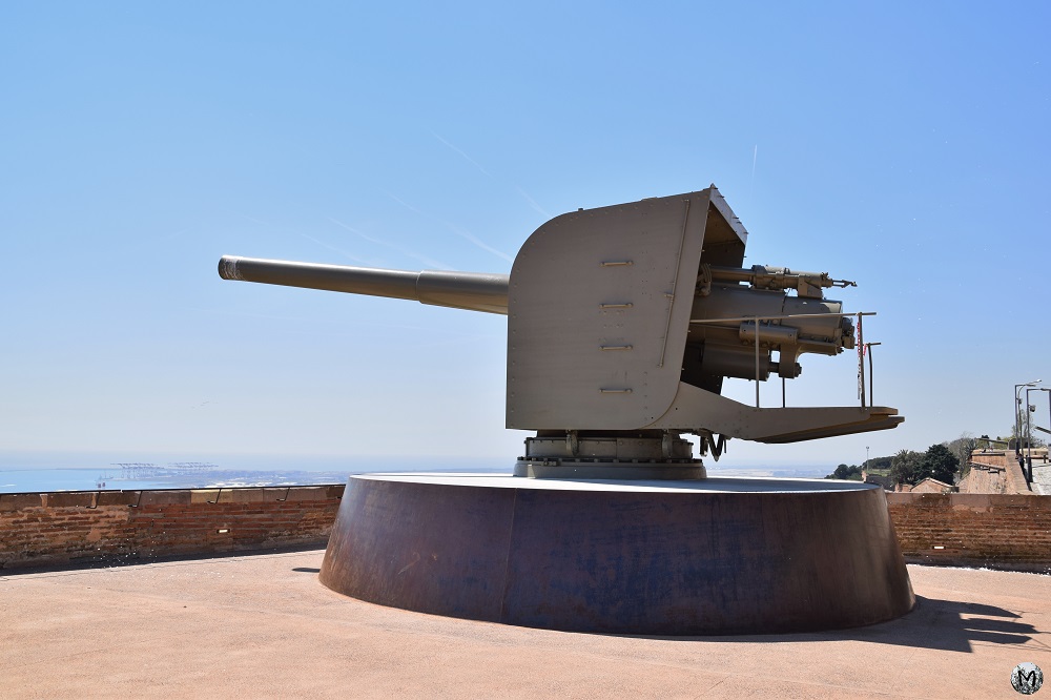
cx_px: 526
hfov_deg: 53.1
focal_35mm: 36
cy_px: 350
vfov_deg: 36.8
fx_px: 1051
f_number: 10
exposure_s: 1/400
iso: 200
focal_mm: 24
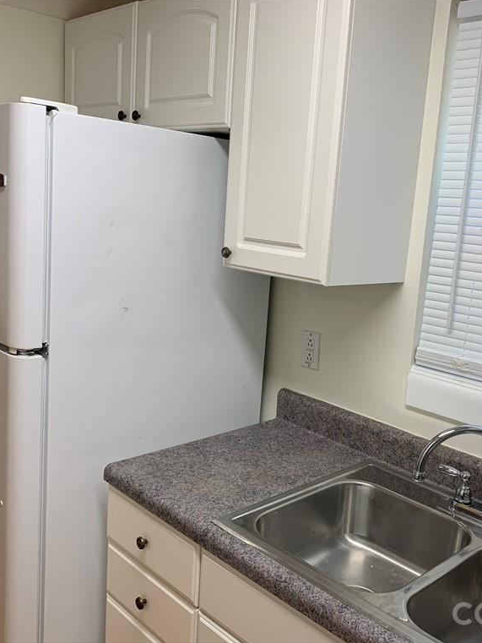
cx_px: 274
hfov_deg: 40.6
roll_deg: -4.8
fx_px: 650
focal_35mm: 35
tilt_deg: -13.3
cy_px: 321
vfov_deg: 52.6
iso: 64
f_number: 1.8
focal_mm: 4.25
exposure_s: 1/120
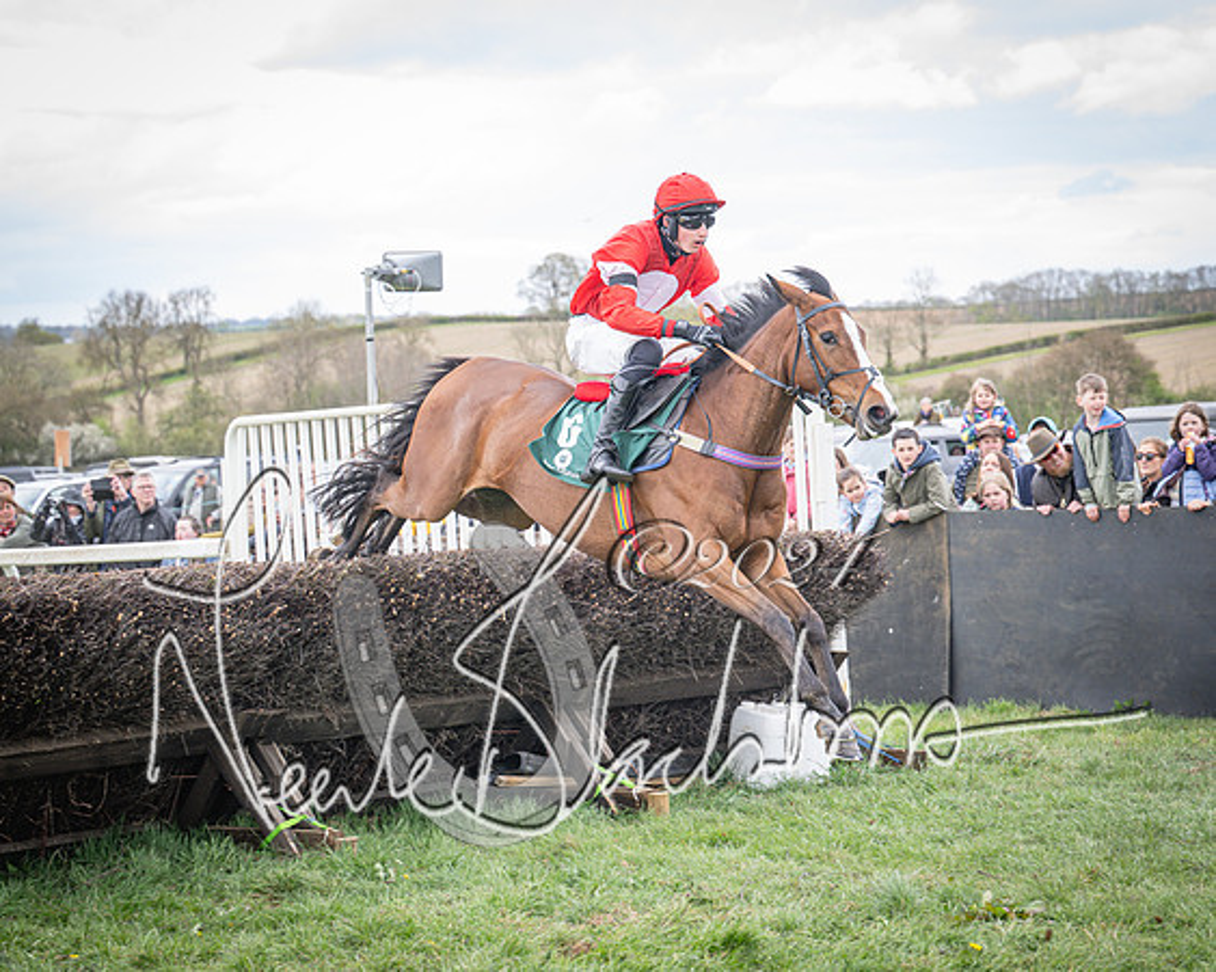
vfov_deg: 16.5
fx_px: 3360
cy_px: 523
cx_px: 765
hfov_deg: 20.5
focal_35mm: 93
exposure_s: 1/800
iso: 500
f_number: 4
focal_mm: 70
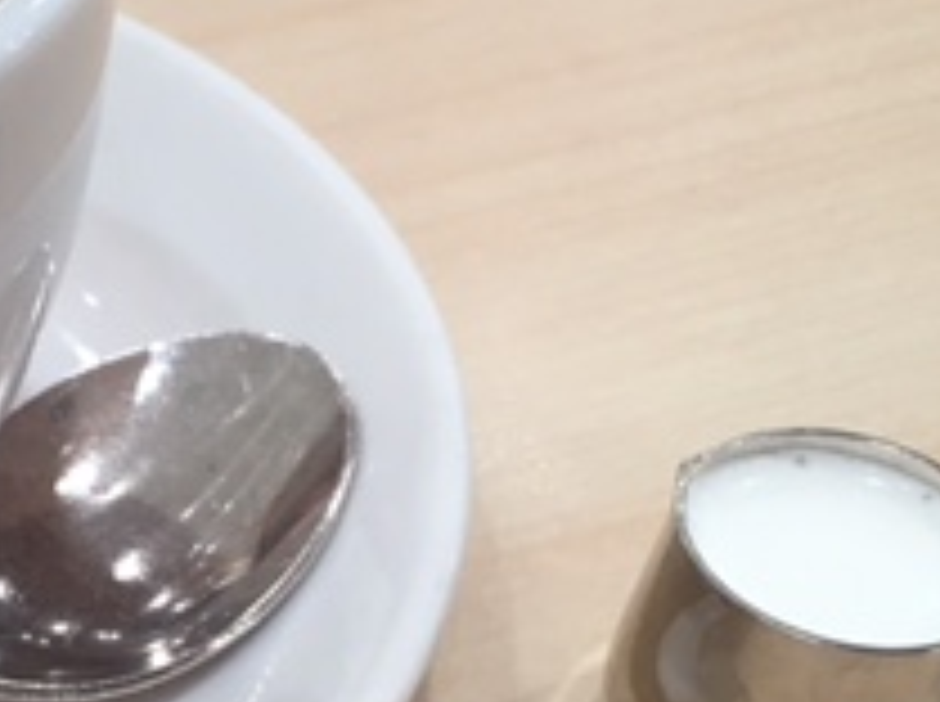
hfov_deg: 20.7
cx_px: -166
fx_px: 2413
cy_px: 572
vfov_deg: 16.4
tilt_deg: -42.9
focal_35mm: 89
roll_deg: -0.1
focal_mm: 4.15
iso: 40
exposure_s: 1/30
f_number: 2.2
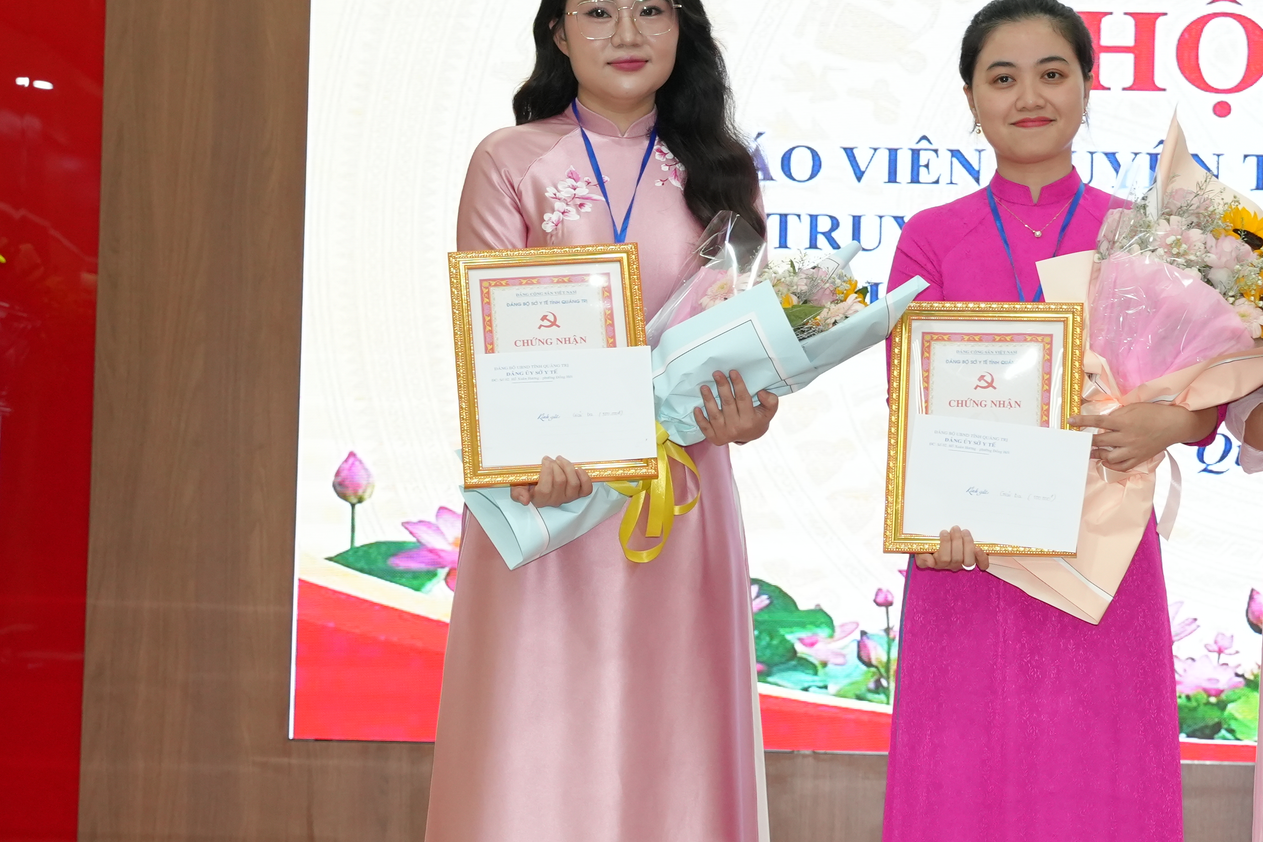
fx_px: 4026
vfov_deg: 11.9
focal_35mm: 115
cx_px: 869
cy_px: 379
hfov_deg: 17.8
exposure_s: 1/160
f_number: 4
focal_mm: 45.3
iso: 1600
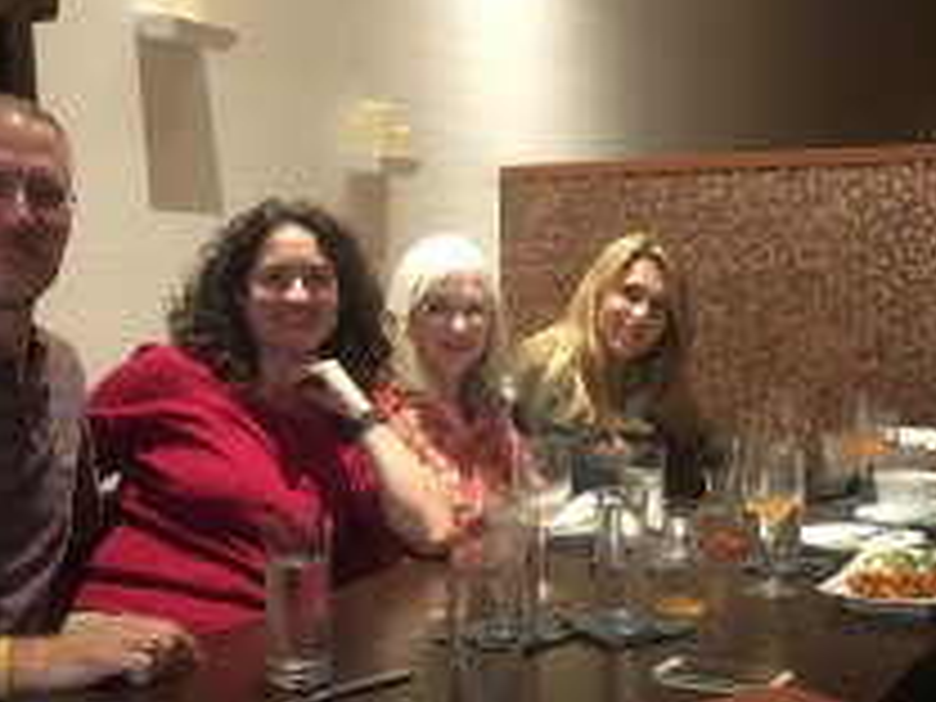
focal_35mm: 51
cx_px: 513
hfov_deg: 37.5
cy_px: 387
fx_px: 1379
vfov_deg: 28.5
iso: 320
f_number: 2.2
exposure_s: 1/15
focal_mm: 4.15
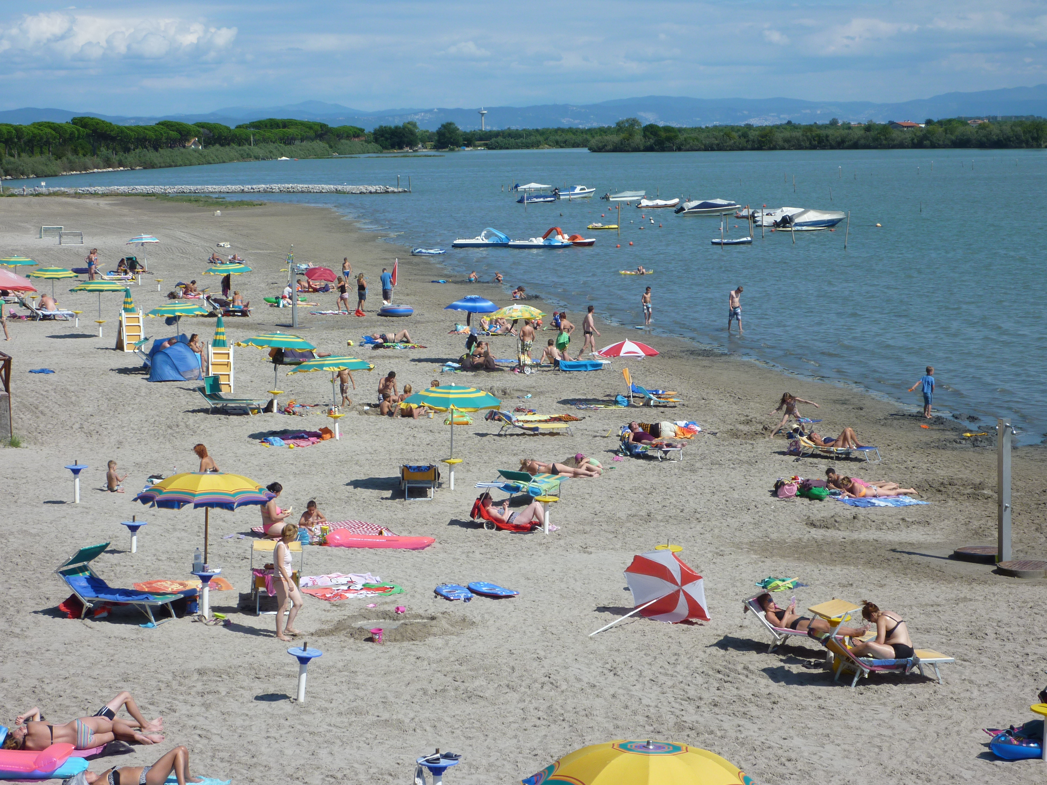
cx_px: 524
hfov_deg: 29.0
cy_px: 392
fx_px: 2026
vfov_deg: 21.9
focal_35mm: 67
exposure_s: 1/500
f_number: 5.6
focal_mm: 11
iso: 80
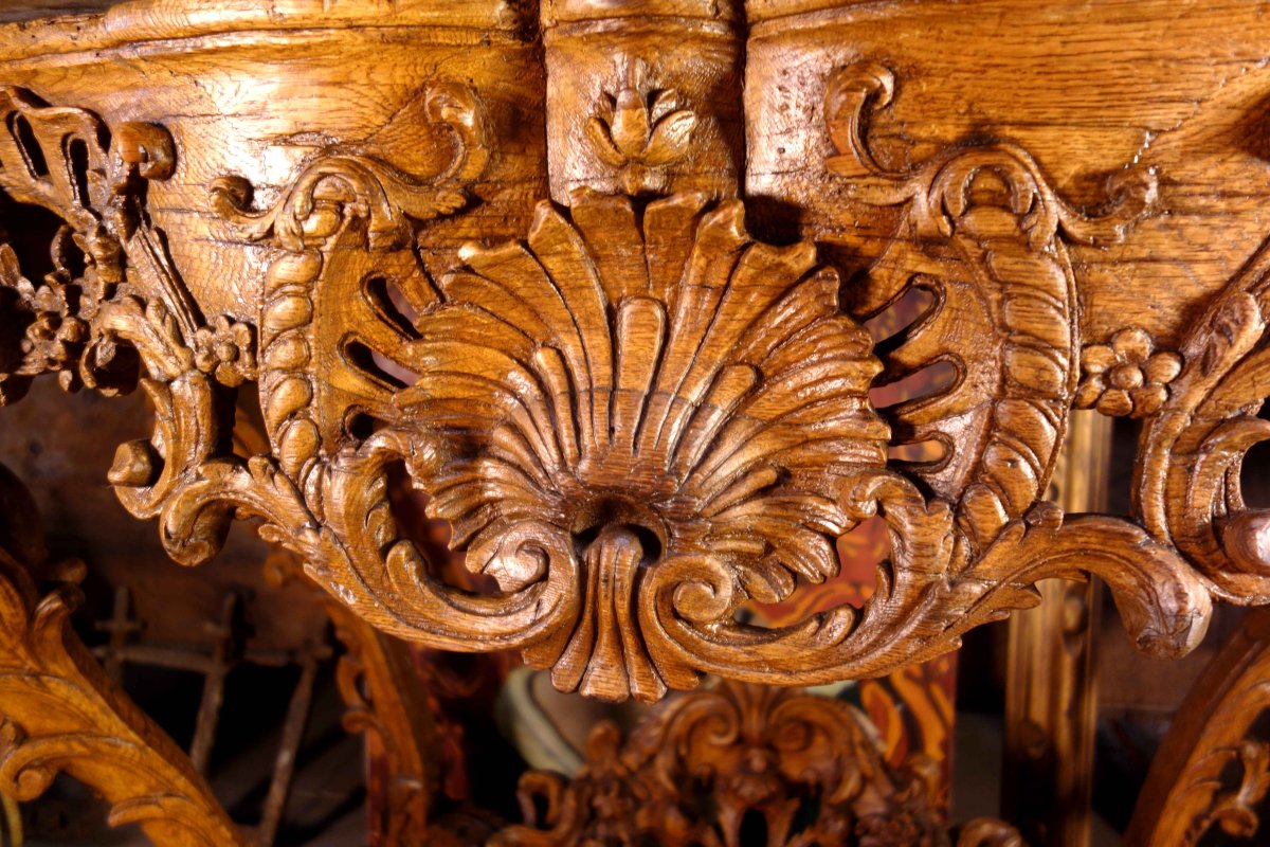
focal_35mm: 28
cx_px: 635
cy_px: 424
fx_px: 988
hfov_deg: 65.5
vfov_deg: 46.4
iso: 80
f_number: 1.8
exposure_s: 1/13
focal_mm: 10.4
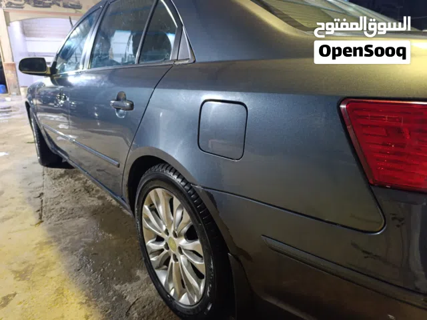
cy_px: 160
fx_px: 284
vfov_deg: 58.9
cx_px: 214
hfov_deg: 73.9
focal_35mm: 23
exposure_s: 1/25
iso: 2000
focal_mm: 6.14
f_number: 1.6
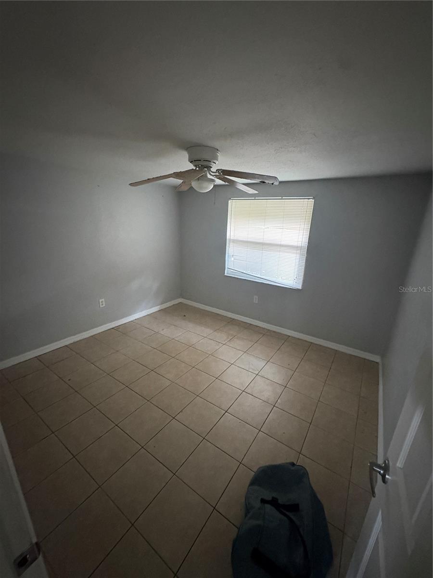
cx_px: 216
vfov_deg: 102.1
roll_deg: -2.2
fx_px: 233
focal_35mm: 14
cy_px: 289
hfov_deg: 85.7
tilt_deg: -16.2
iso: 1000
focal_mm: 2.22
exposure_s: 1/45
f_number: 2.2
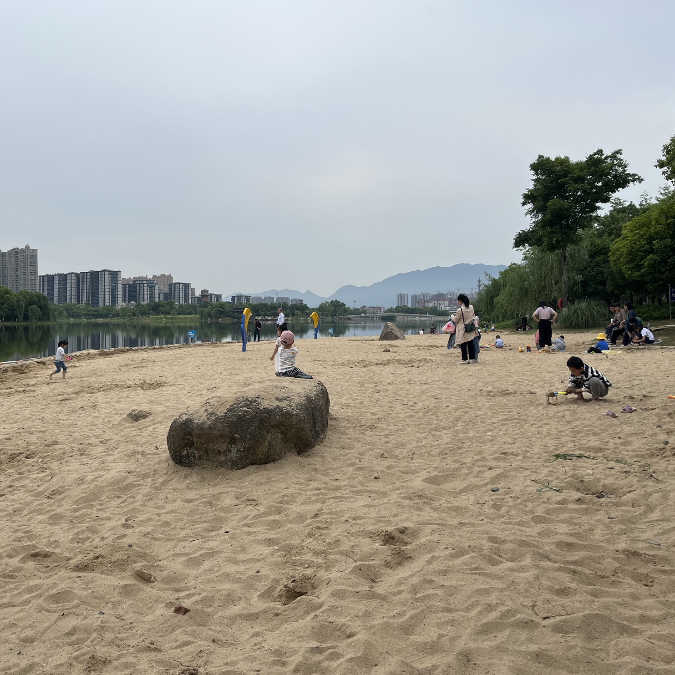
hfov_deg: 52.4
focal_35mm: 31
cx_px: 299
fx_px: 684
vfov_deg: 52.5
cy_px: 337
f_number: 1.6
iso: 50
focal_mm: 5.1
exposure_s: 1/2571
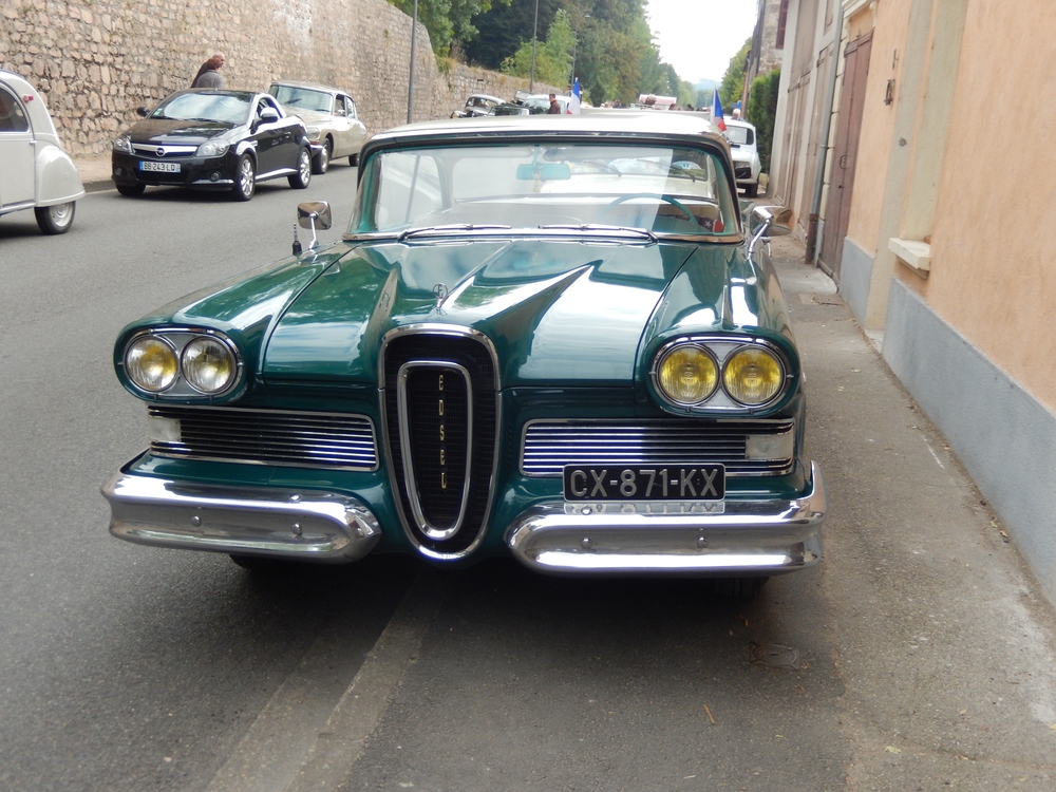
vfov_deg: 35.1
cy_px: 396
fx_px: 1251
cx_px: 528
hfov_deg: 45.8
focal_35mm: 41
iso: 220
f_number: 4.2
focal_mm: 7.3
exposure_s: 1/250
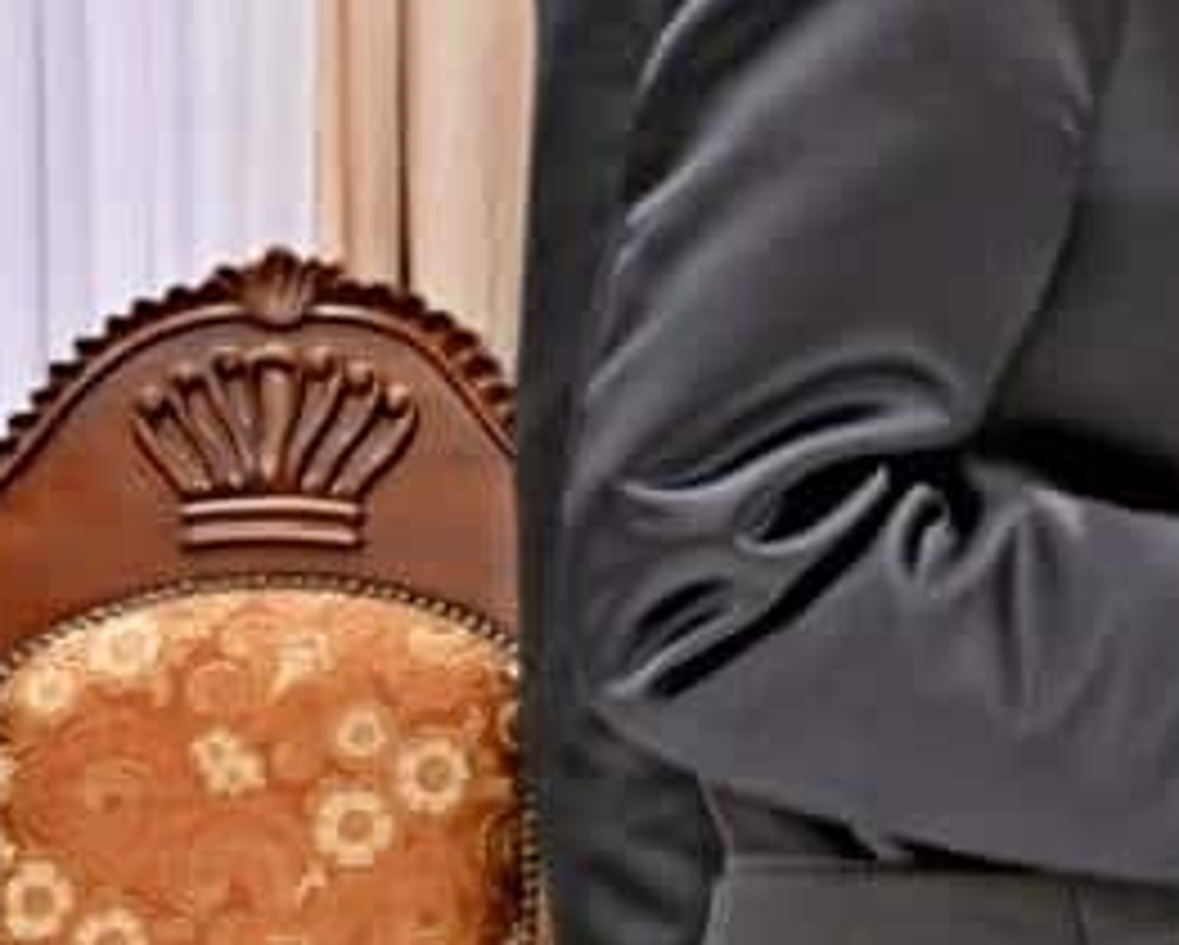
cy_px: 83
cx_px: 2246
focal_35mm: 143
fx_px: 4994
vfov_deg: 10.7
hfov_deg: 12.2
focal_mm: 39
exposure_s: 1/200
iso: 640
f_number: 4
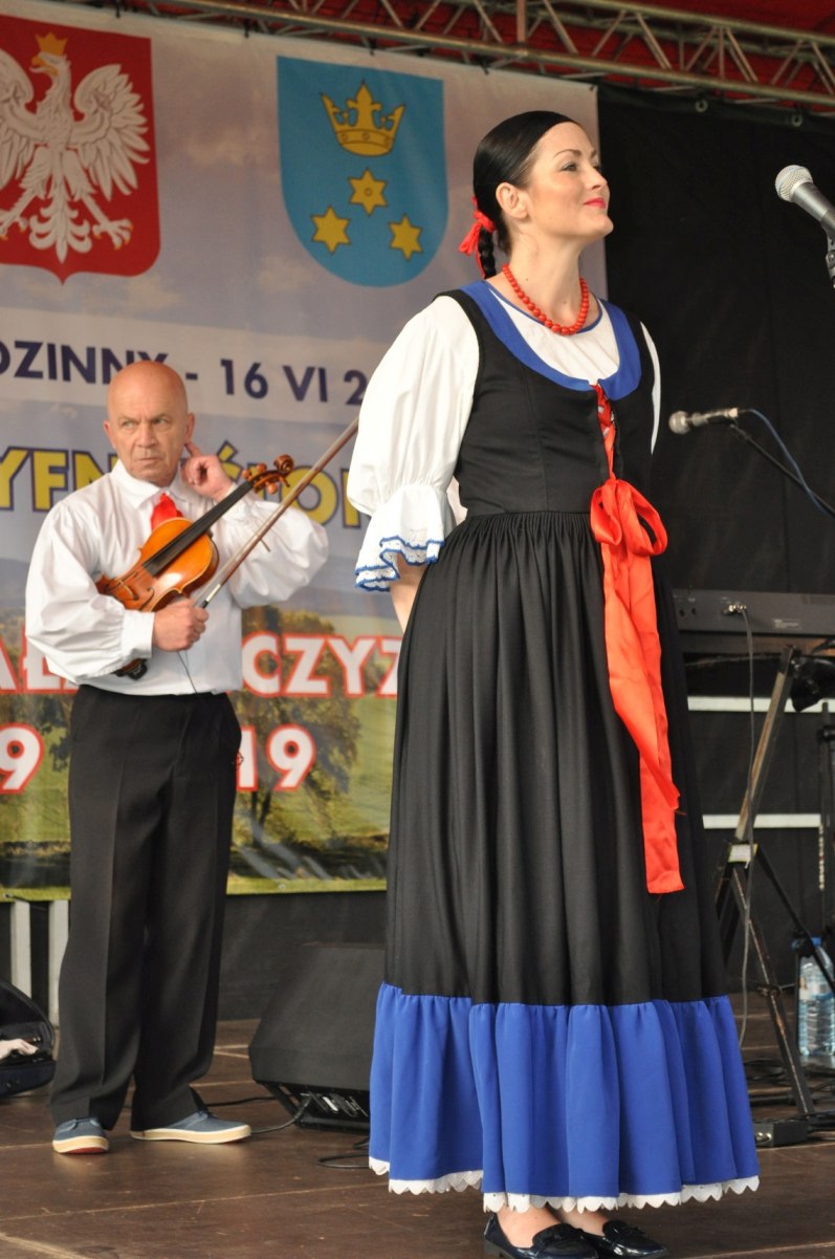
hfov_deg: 16.5
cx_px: 418
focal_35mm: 82
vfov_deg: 24.7
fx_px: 2879
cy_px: 630
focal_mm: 55
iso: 800
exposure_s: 1/100
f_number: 5.6
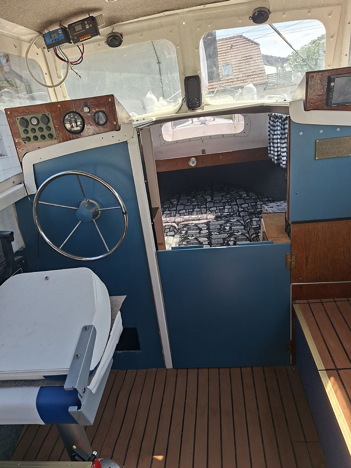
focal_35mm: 23
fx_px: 311
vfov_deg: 73.9
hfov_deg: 58.9
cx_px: 176
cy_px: 234
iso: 50
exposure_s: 1/580
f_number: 1.8
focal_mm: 5.54
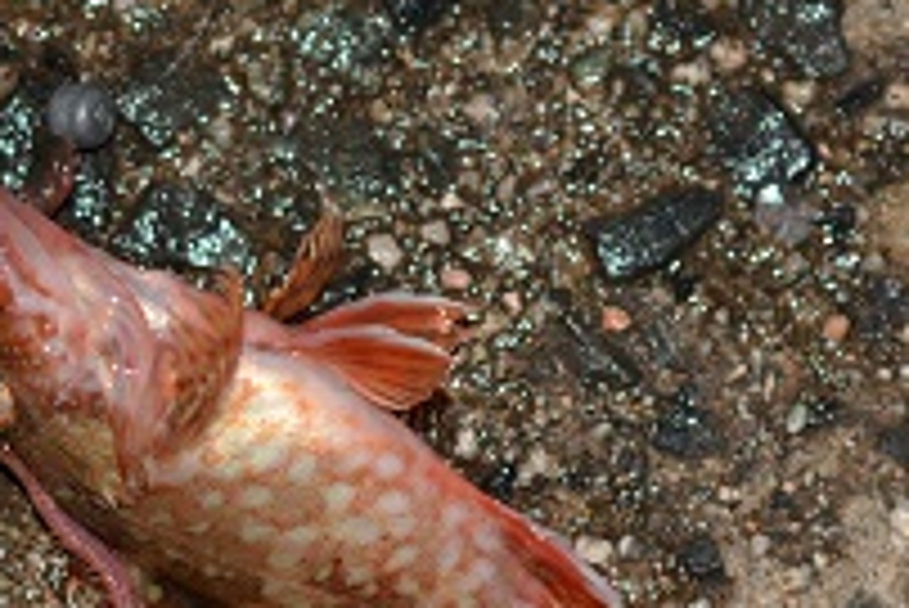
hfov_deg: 11.5
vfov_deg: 7.7
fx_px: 4498
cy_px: 518
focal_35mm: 178
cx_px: 252
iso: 360
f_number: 3
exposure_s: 1/60
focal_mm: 40
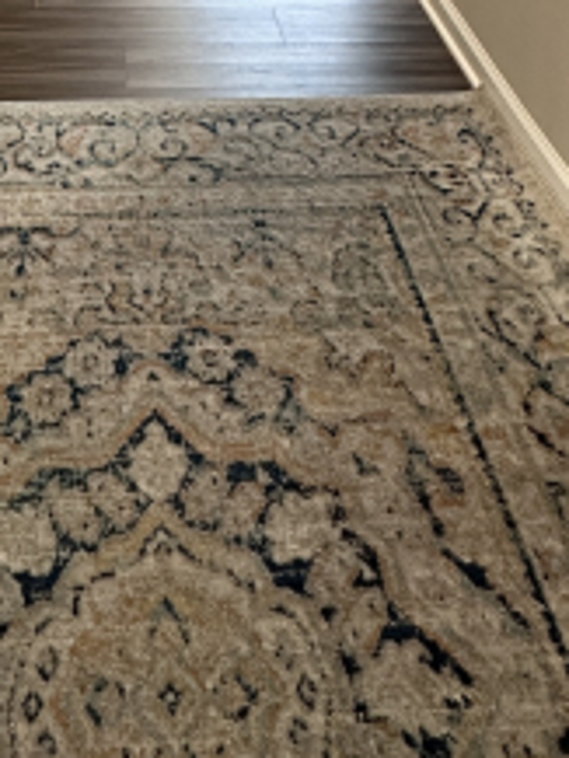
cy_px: -362
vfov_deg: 28.9
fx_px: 941
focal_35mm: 43
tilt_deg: -7.0
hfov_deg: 33.0
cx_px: 147
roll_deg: -0.8
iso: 250
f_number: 2.2
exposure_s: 1/60
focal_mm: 2.22
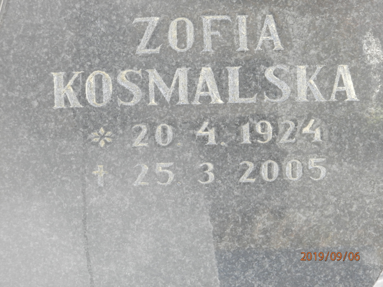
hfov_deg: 8.8
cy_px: 144
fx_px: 2478
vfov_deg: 6.6
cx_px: 192
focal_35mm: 224
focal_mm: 40
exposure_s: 1/60
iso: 200
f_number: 5.4
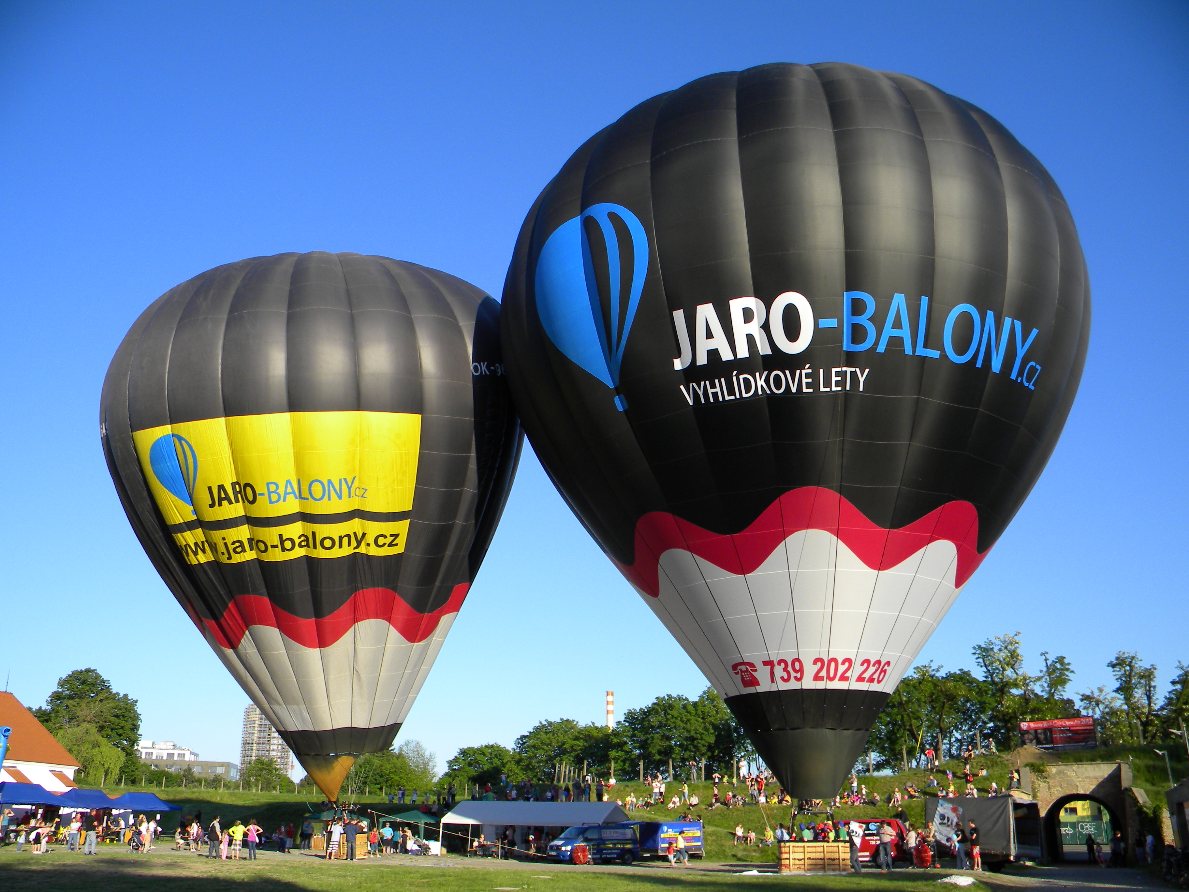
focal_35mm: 28
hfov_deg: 63.4
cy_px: 446
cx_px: 594
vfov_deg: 49.7
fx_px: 962
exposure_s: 1/516
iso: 80
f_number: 3.5
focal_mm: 5
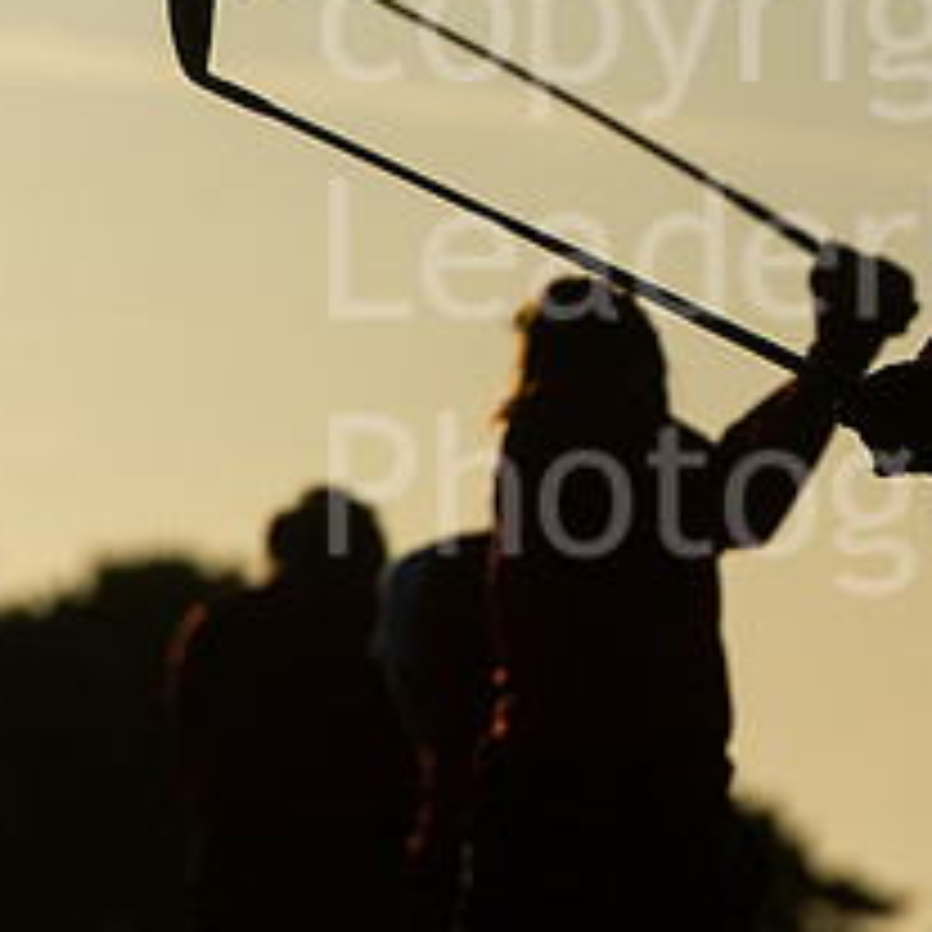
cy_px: 152
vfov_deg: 3.2
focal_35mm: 548
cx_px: 759
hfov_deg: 3.2
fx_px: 16693
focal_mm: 200
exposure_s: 1/8000
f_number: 6.3
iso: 100
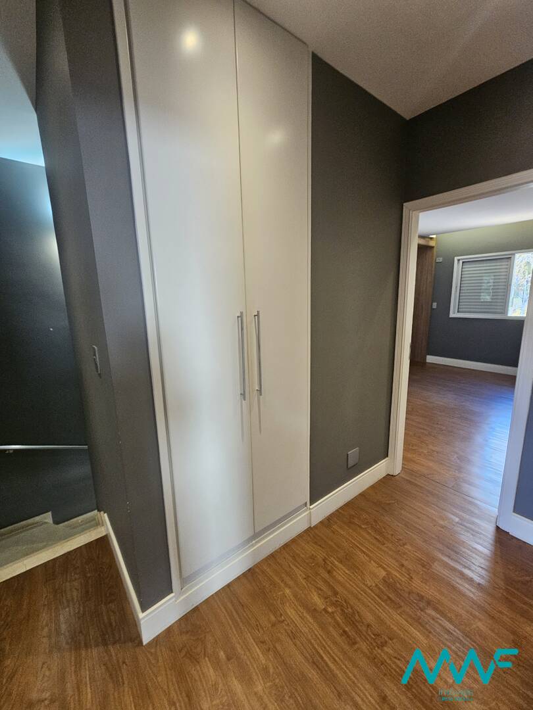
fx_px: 267
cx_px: 266
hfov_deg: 89.9
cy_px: 355
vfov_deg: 106.2
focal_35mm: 13
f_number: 2.2
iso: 320
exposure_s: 1/60
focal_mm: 2.2
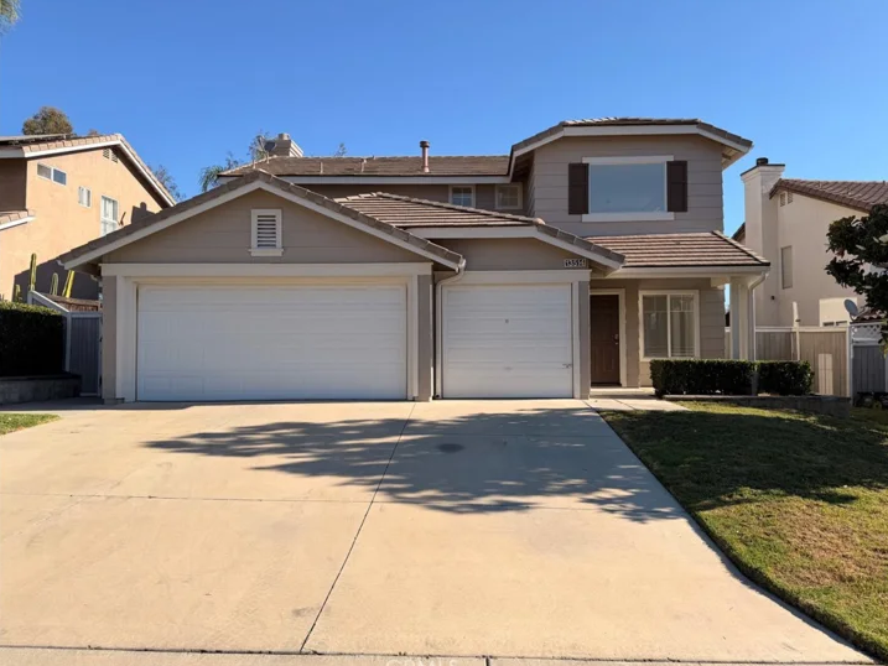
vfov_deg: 54.9
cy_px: 334
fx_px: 641
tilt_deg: +1.7
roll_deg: -0.1
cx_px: 460
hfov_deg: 69.4
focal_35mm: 25
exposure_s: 1/4673
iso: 80
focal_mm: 6.76
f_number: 1.78
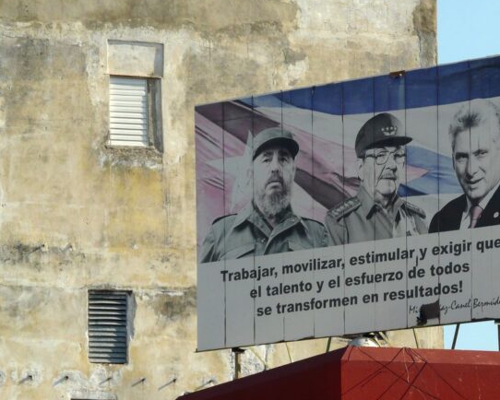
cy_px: 217
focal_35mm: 227
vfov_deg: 6.8
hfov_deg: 8.5
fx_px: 3360
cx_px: 345
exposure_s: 1/1000
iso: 100
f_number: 4
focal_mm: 27.6
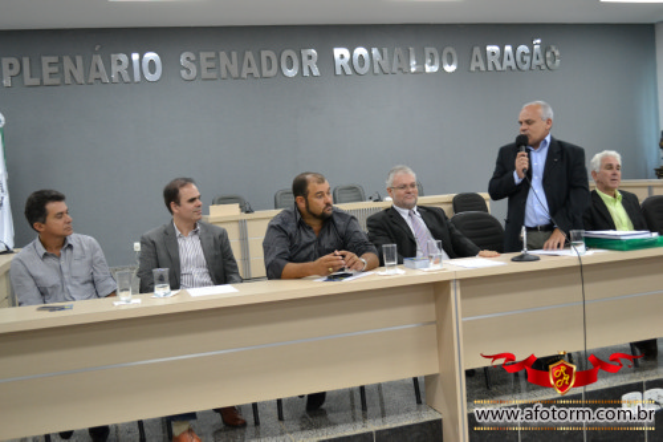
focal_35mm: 39
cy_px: 221
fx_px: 718
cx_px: 332
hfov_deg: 49.6
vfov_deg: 34.2
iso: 1600
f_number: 4.2
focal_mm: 26
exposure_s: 1/50
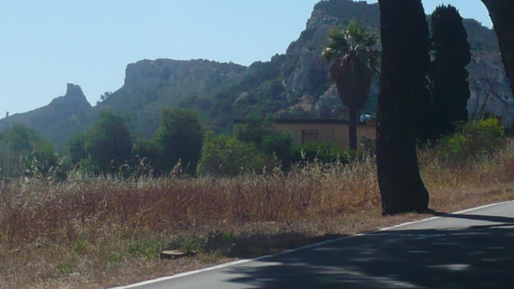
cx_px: 228
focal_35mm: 127
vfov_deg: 9.3
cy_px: -118
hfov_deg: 16.9
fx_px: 1732
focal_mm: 5.8
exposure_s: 1/500
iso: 100
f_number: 8
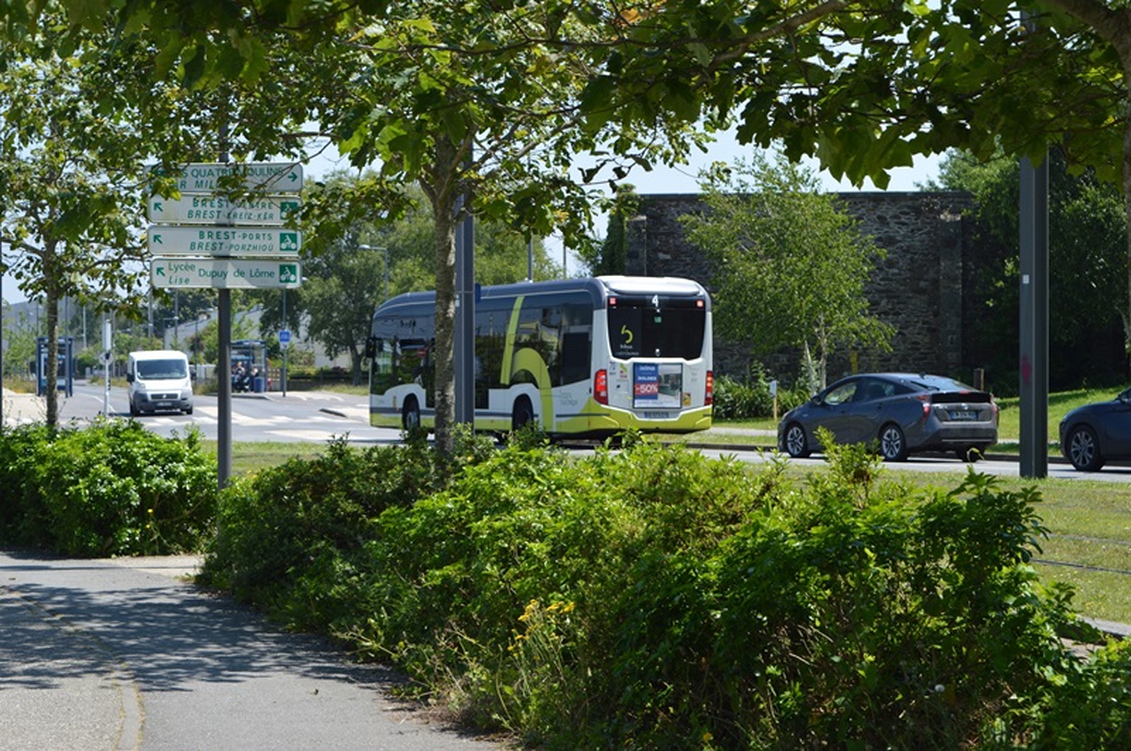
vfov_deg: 16.5
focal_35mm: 82
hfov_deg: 24.7
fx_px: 2588
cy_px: 376
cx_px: 566
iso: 100
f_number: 7.1
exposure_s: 1/200
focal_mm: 55
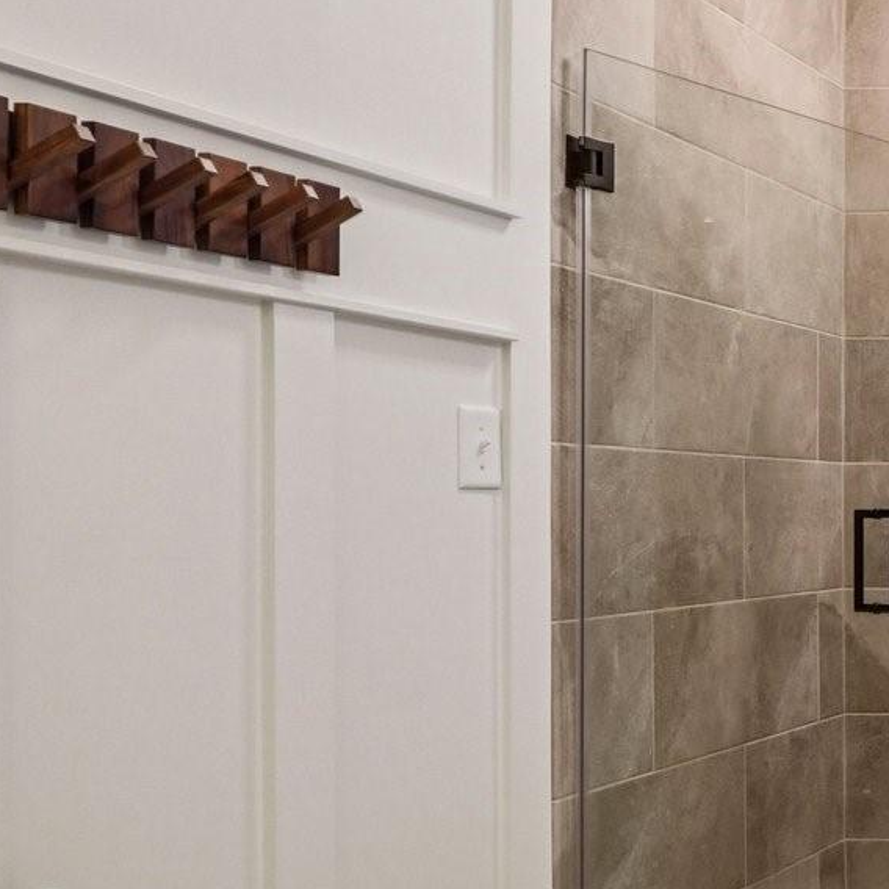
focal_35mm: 46
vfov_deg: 36.7
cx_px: 1518
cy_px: 533
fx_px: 1337
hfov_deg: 23.4
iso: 400
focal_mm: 10
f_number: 8
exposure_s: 1/3.33
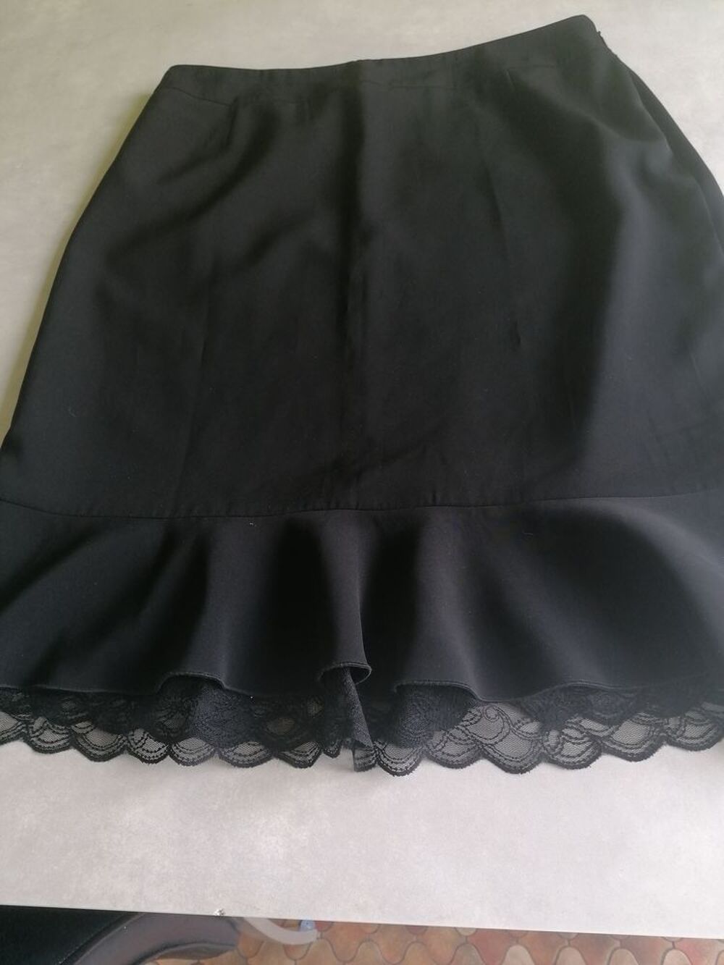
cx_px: 362
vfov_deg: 65.3
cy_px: 482
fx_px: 753
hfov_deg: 51.4
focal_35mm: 27
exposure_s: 1/50
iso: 100
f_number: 1.8
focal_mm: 4.75
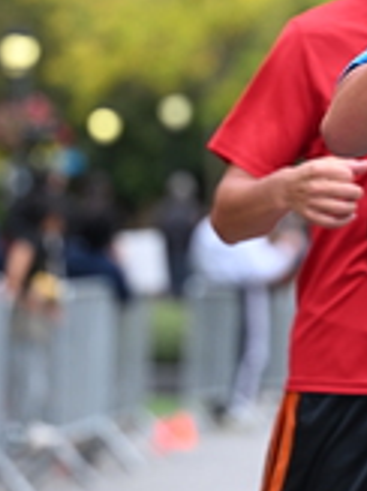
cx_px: 384
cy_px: 108
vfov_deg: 5.5
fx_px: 5067
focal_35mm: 358
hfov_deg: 4.1
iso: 640
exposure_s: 1/2000
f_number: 2.8
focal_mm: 110
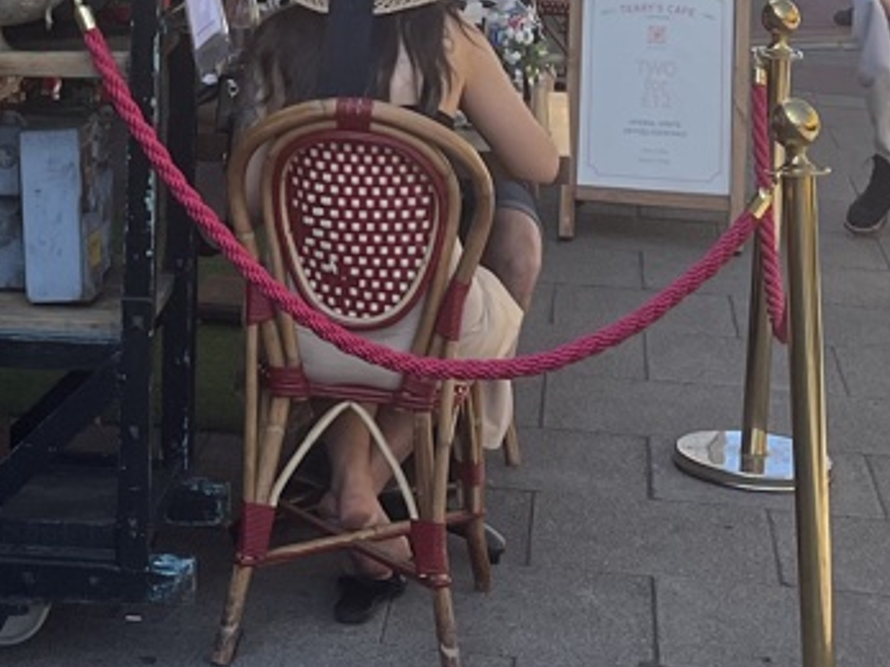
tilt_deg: +1.6
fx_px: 2699
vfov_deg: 13.1
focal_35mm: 105
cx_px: 218
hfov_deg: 18.6
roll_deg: +0.9
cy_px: -413
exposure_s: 1/1536
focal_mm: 5.1
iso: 50
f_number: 1.6
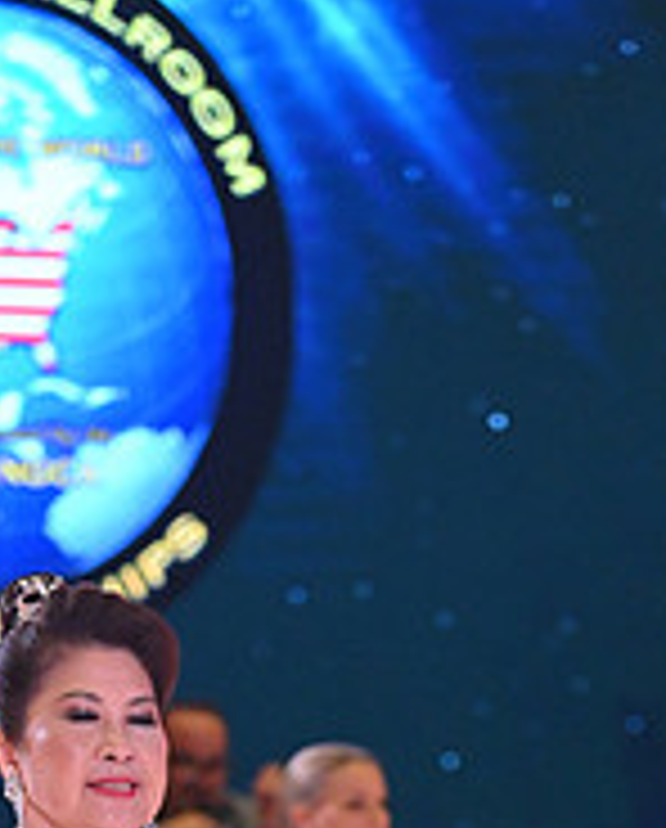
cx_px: 380
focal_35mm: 428
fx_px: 10511
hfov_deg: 3.6
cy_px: 1260
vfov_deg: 4.5
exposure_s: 1/400
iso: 3200
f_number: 4.5
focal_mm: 145
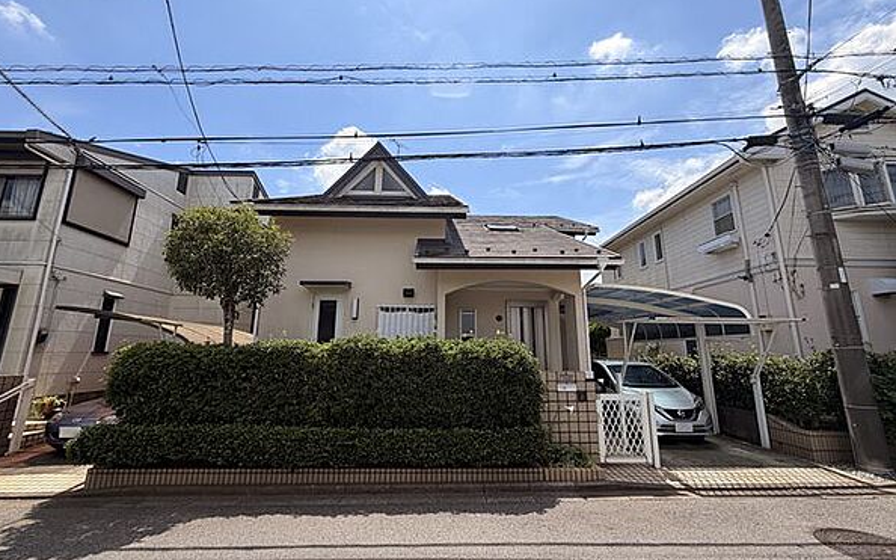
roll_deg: +0.5
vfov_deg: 74.8
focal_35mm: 15
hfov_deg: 101.5
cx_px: 445
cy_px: 281
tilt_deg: +11.7
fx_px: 366
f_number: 2.2
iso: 20
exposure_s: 1/876
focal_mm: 2.22
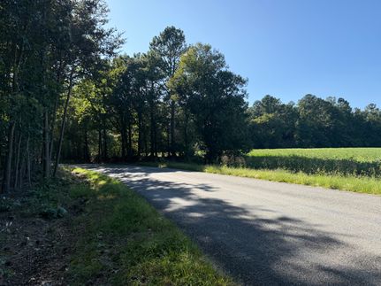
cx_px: 190
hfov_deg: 71.6
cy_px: 143
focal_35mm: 24
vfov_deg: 56.8
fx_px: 264
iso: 100
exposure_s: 1/2611
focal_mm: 6.76
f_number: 1.78
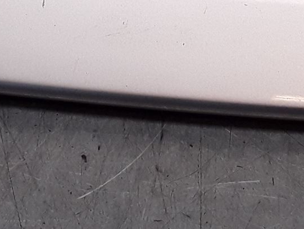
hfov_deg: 18.5
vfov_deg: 12.9
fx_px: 931
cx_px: 99
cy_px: -155
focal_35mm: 106
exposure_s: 1/487
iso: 100
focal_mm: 2.91
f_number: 1.9
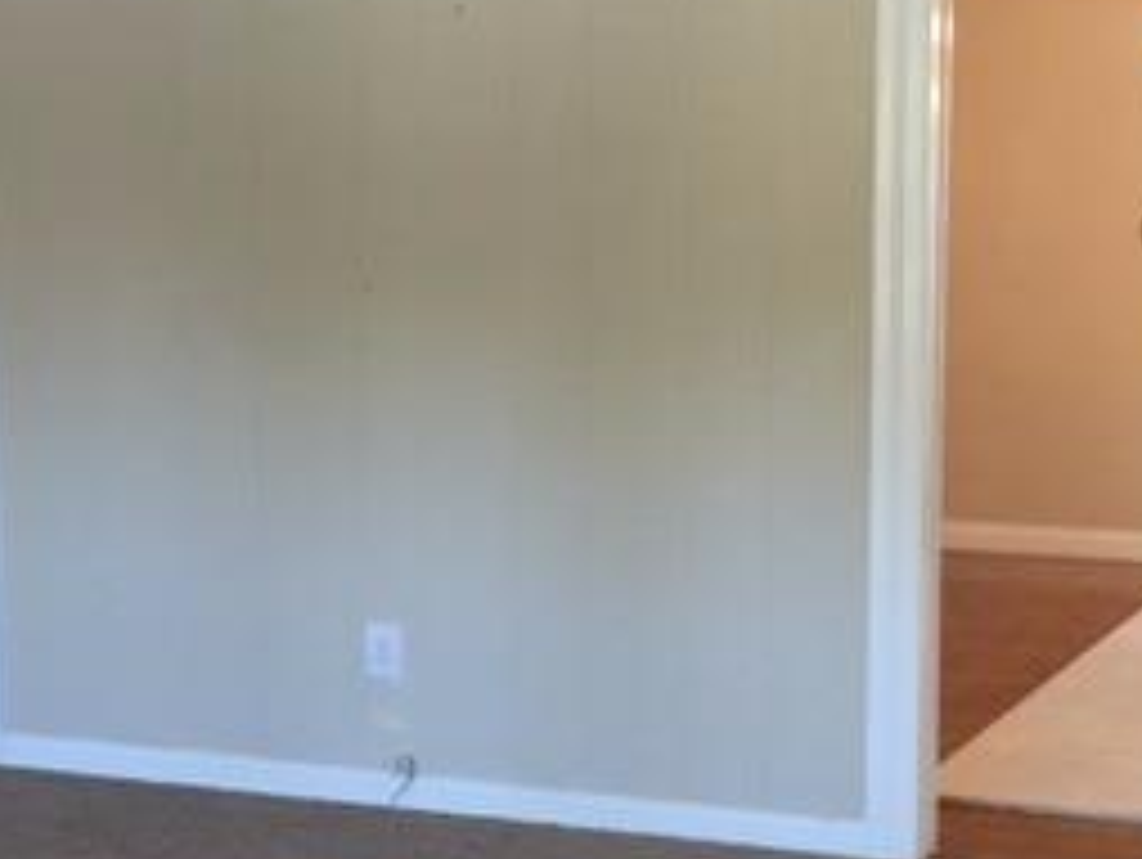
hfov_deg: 26.6
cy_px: 580
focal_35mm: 73
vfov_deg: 20.1
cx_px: 629
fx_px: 2411
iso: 40
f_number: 2.2
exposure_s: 1/15
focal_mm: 4.15
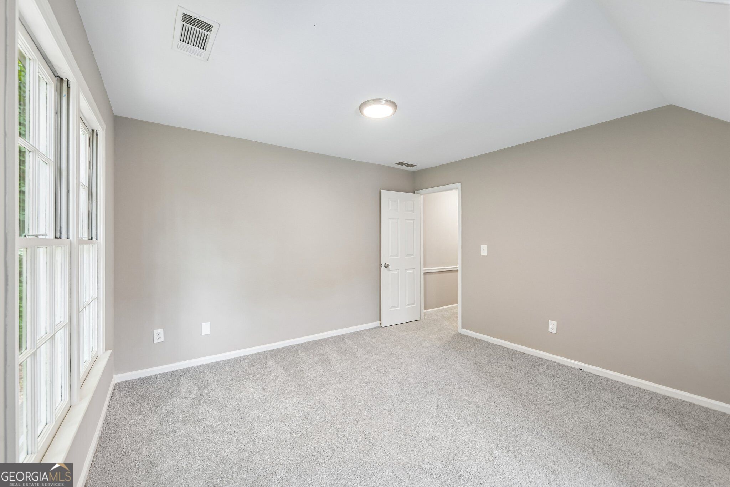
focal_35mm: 14
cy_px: 244
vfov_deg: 81.2
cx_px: 365
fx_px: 284
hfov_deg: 104.3
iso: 400
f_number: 8
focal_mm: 14
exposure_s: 1/10
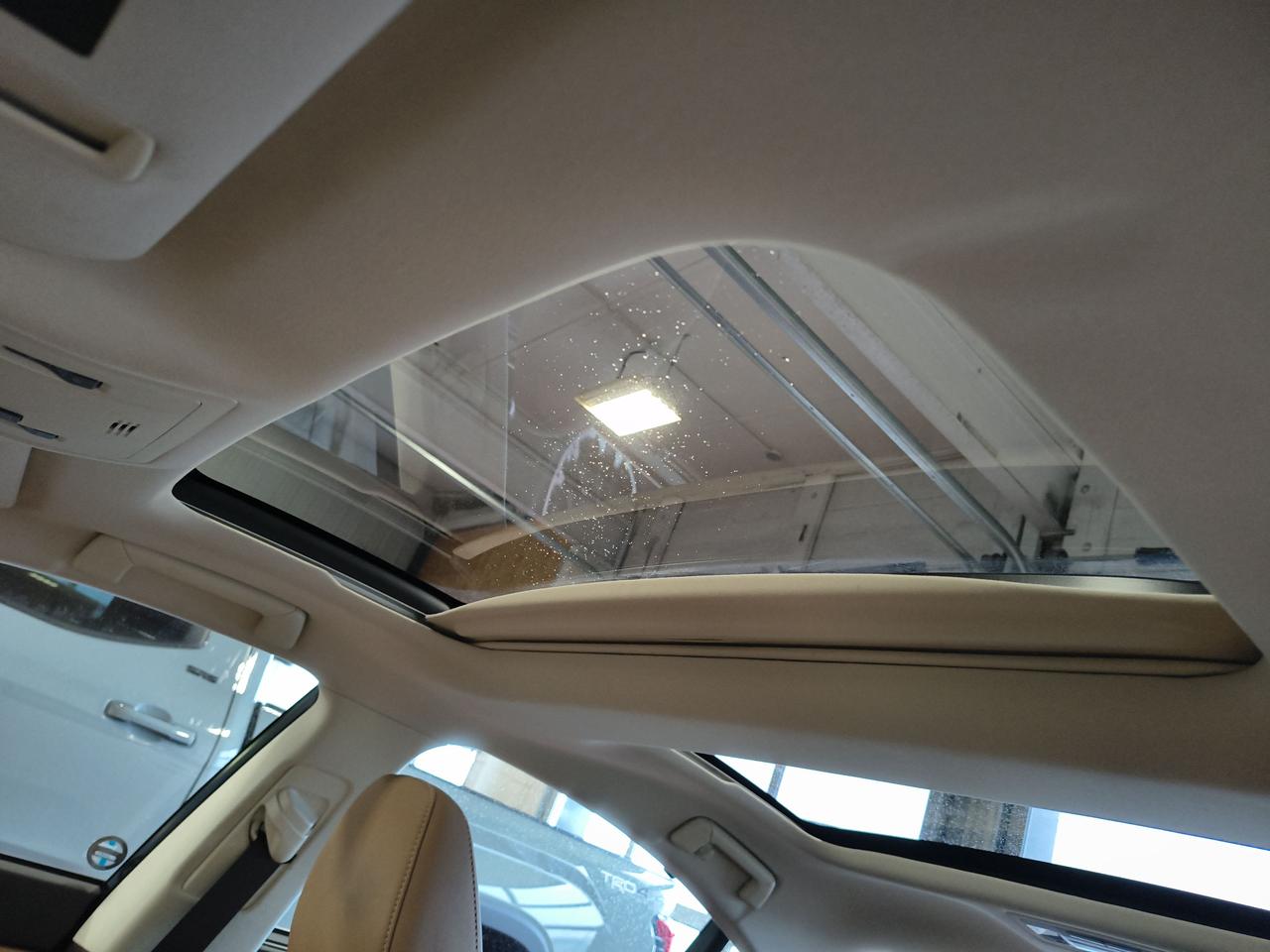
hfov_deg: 71.6
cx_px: 635
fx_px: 881
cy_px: 476
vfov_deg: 56.8
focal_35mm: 24
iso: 450
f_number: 1.8
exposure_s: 1/60
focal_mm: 5.56
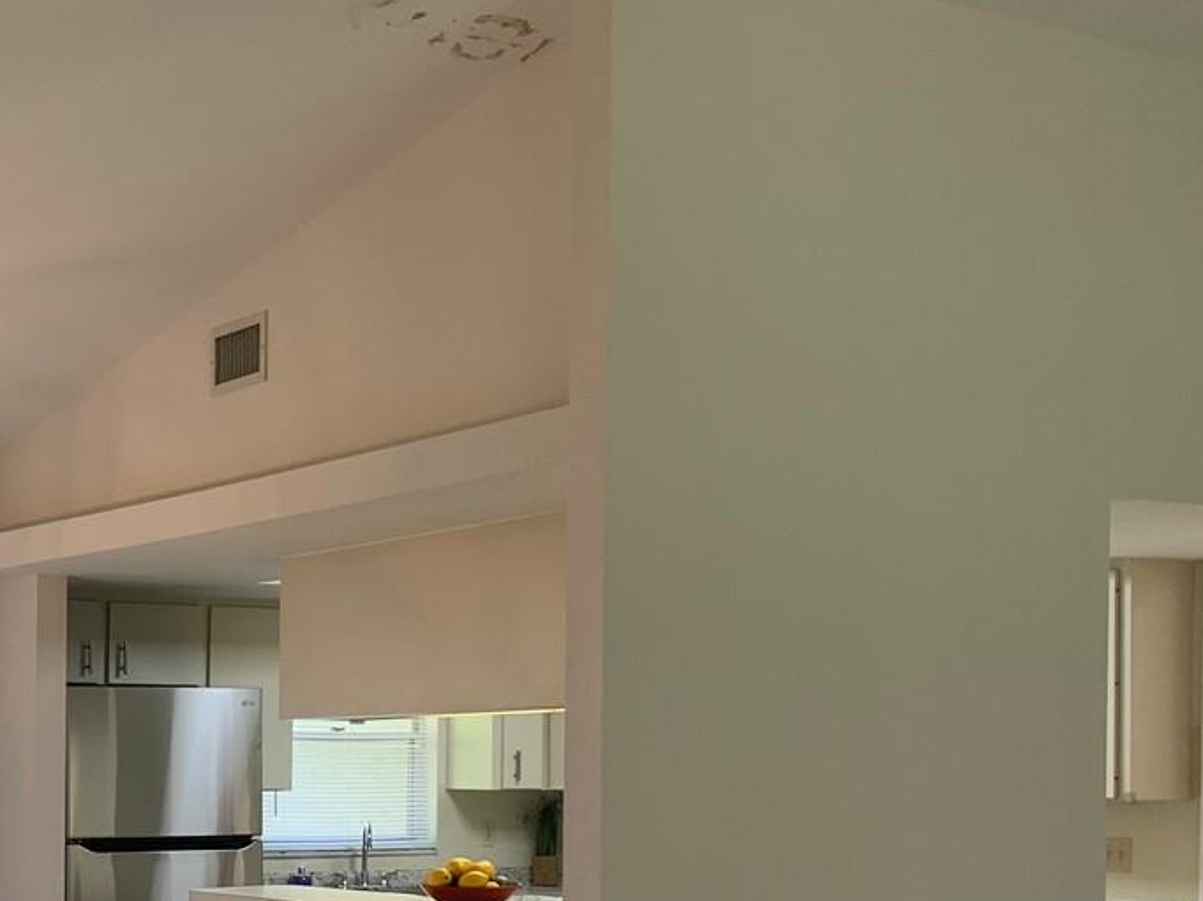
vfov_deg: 23.4
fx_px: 2119
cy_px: 795
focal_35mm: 61
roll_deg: -1.2
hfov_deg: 29.8
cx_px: 34
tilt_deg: -1.7
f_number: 1.8
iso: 50
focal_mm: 4.25
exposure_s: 1/60
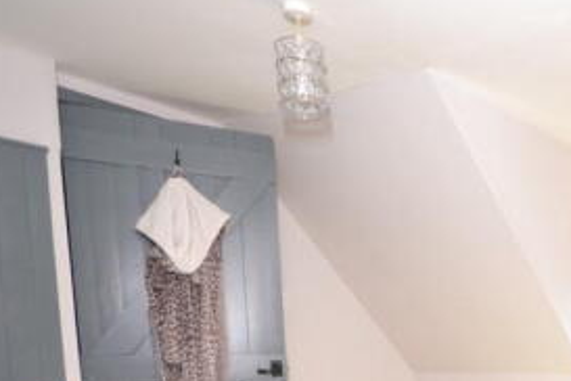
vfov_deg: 32.6
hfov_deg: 45.1
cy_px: 416
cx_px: 570
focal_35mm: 36
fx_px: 571
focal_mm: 10
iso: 400
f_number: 5
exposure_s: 1/100
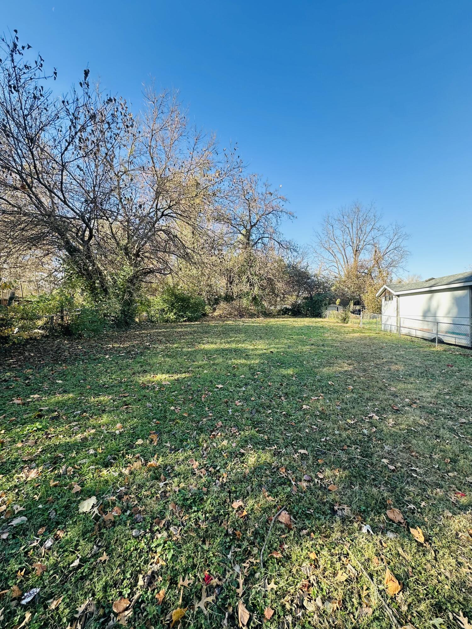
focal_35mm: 14
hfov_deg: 85.7
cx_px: 236
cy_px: 314
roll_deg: +1.4
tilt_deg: +0.2
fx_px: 255
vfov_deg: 102.1
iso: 40
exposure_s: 1/328
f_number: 2.2
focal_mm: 2.22
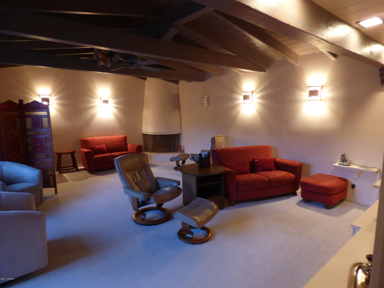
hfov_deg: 81.7
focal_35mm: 20
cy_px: 144
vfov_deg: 66.0
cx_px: 192
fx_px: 222
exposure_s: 1/10
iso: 400
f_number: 2.8
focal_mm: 3.58
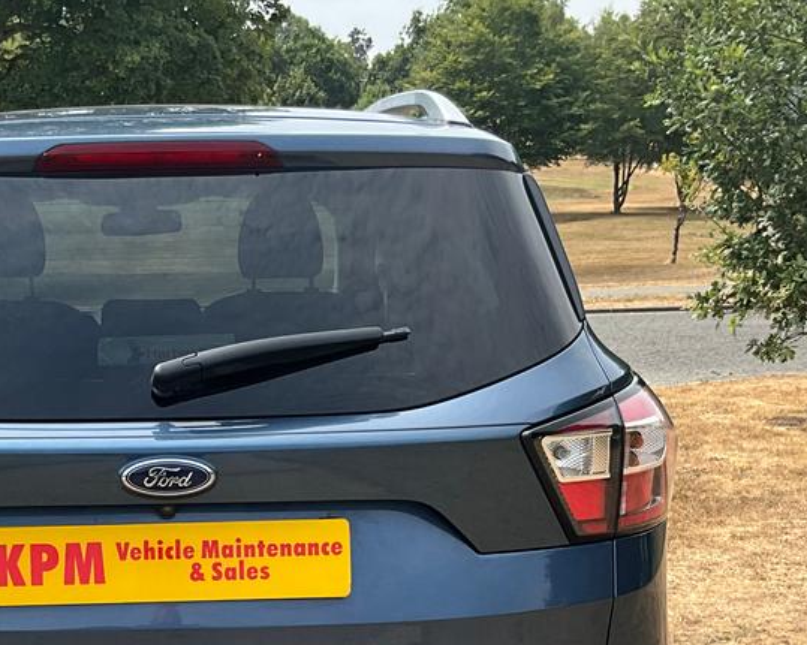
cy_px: 600
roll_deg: -0.9
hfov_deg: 29.3
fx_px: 1504
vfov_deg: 23.5
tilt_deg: -16.9
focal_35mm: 63
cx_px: 151
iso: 25
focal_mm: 3
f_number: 1.8
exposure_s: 1/912
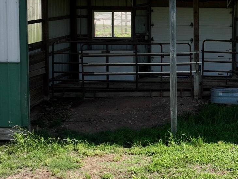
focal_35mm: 99
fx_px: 681
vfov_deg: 14.9
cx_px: 318
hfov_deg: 18.3
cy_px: 41
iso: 120
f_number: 2.8
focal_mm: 12.29
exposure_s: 1/2000
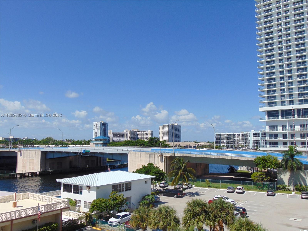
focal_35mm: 33
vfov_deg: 42.9
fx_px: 294
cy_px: 116
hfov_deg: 55.4
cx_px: 154
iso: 80
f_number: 8.2
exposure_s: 1/320
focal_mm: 5.8
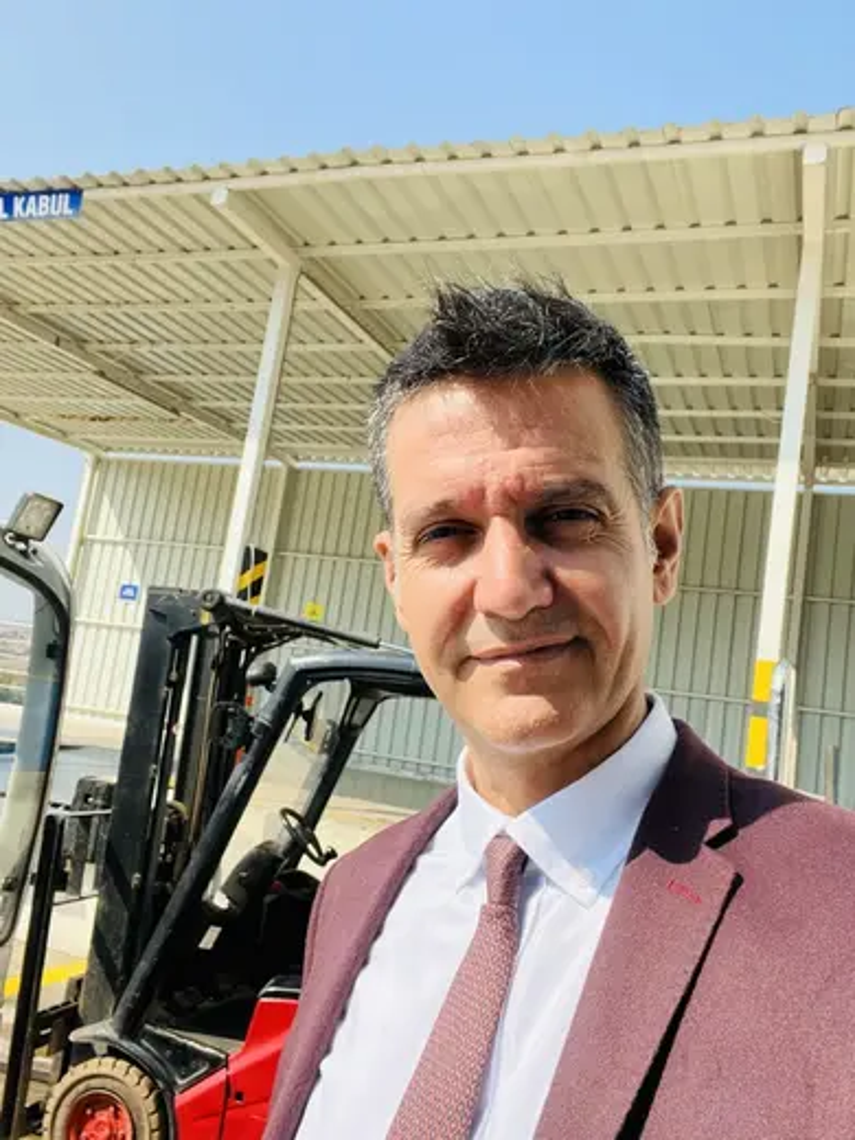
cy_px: 570
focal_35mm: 30
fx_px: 988
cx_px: 428
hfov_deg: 46.8
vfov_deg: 60.0
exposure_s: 1/643
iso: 32
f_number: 2.2
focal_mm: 2.71
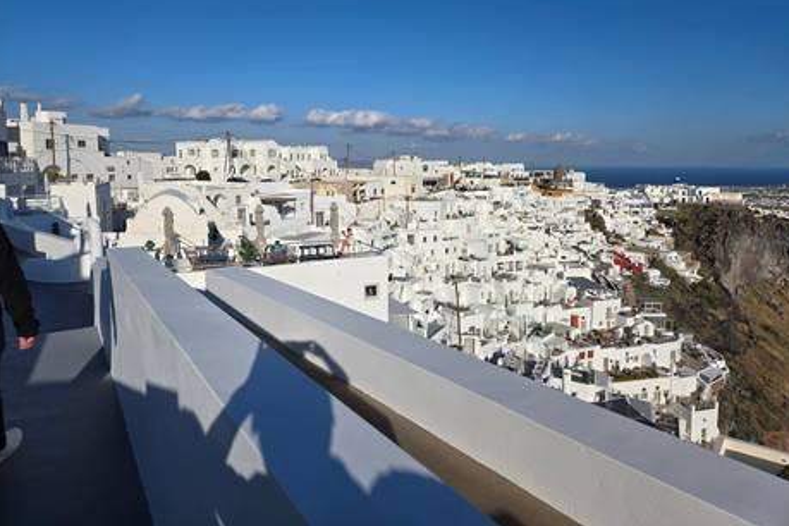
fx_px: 548
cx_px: 399
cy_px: 218
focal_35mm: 25
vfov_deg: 51.0
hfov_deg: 71.5
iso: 25
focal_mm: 5.4
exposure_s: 1/4661
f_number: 1.8
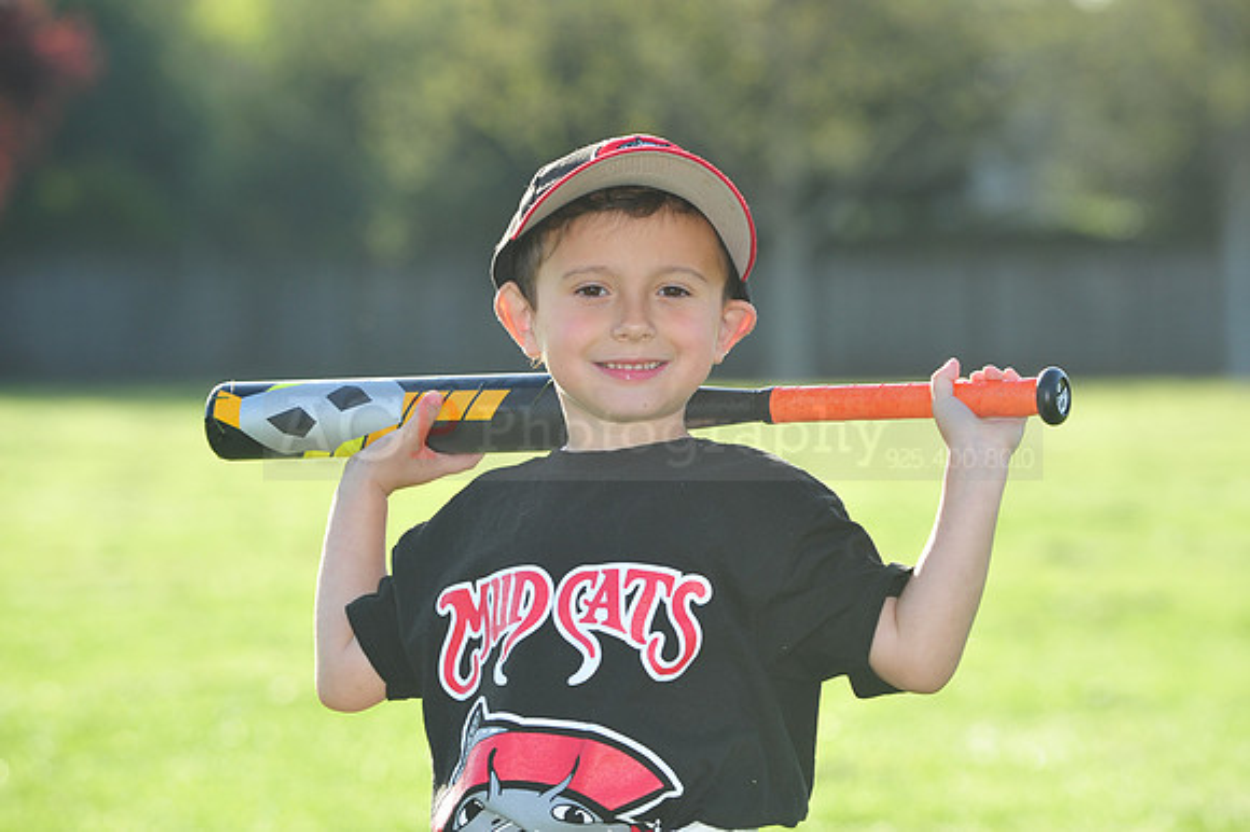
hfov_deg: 10.3
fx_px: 6940
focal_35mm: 200
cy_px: 416
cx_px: 625
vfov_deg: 6.9
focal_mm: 200
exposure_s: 1/320
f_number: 8
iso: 400
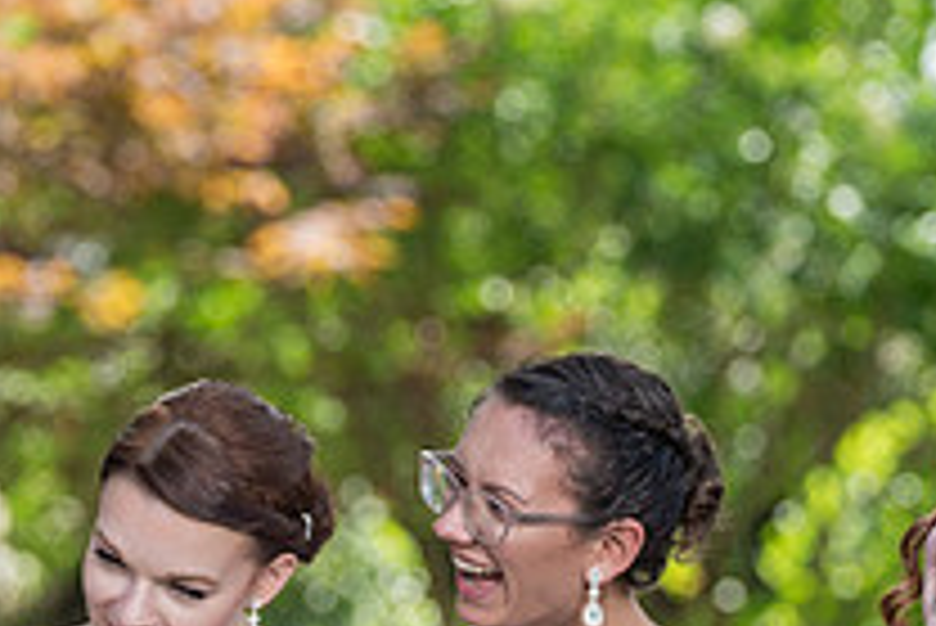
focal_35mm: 426
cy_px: 834
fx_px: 11083
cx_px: -2
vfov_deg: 3.2
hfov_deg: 4.8
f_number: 4
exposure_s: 1/200
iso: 100
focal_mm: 144
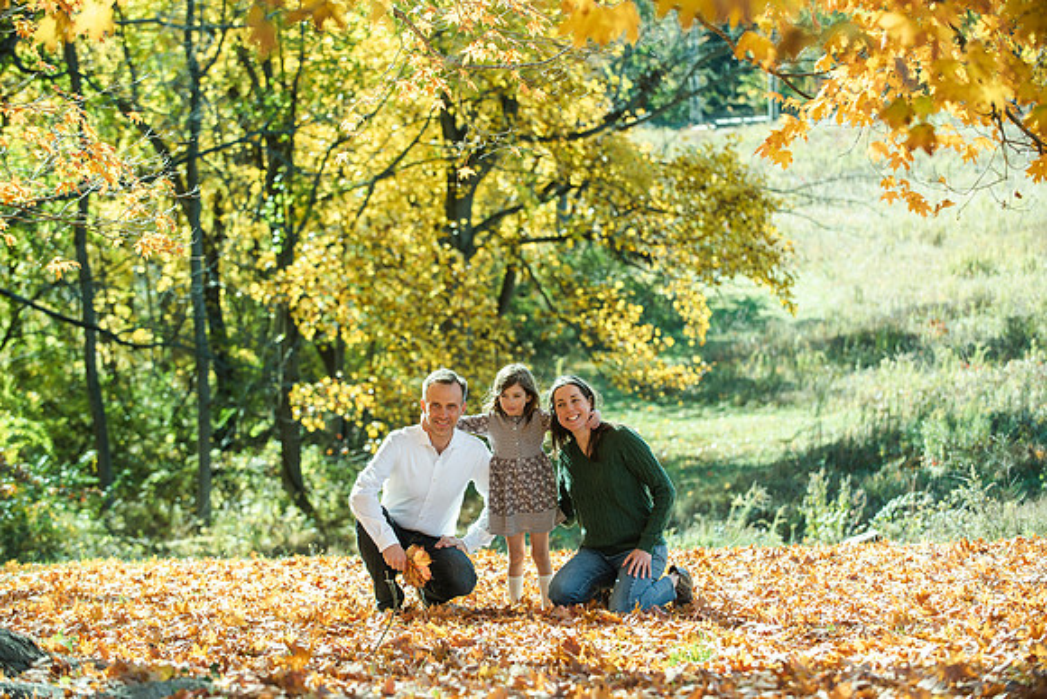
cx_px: 524
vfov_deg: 14.0
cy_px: 350
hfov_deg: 20.8
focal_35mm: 98
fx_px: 2851
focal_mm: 98
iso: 500
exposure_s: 1/1250
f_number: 4
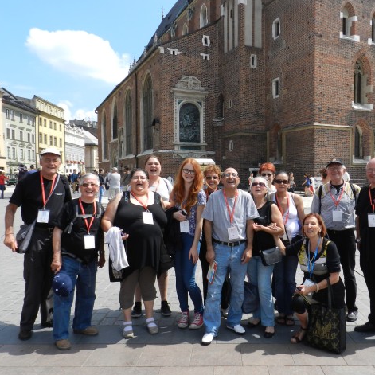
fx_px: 368
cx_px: 227
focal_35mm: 30
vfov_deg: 54.0
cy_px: 186
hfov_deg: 53.6
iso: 160
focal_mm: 4.5
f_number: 4
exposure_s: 1/800
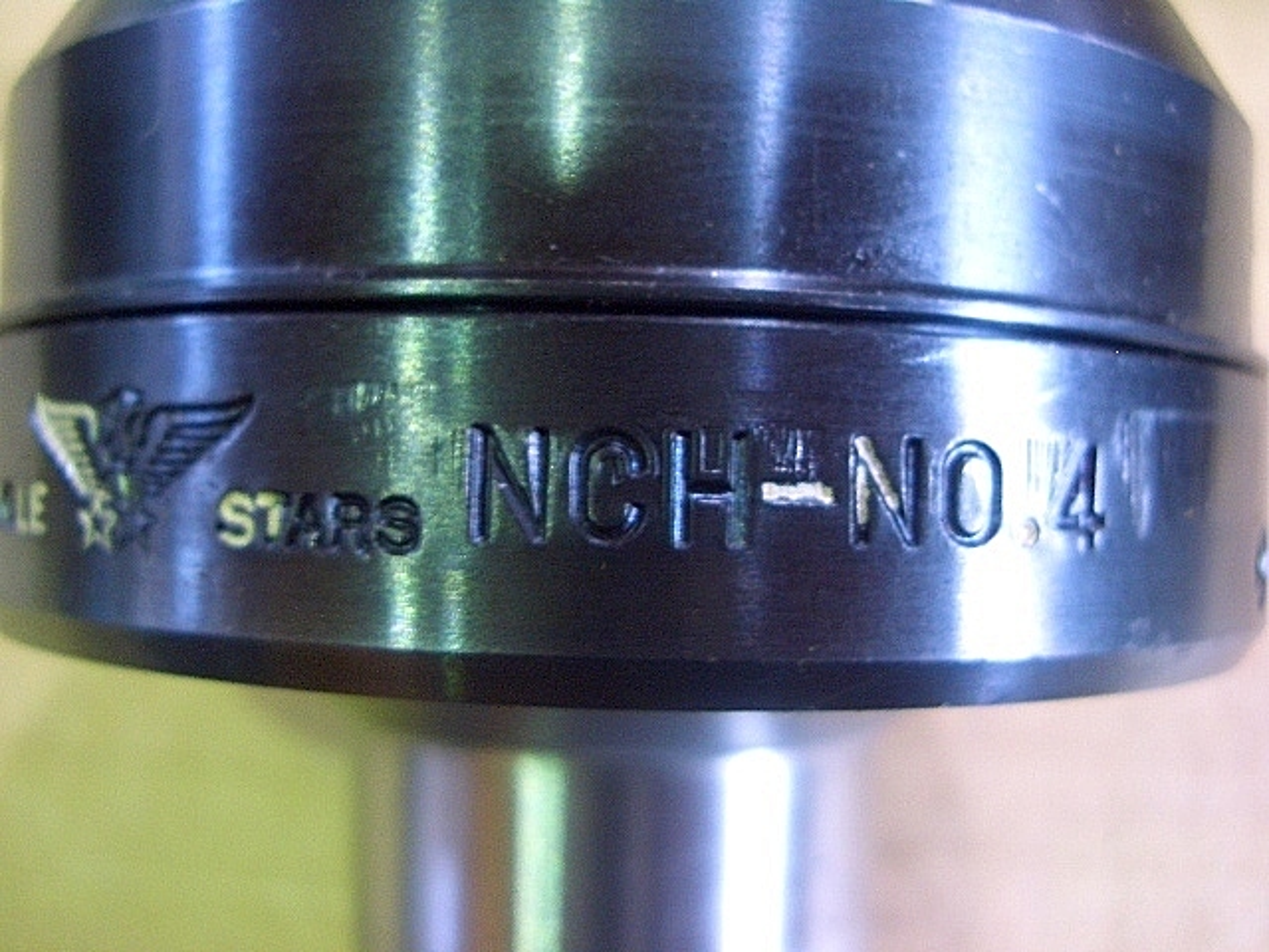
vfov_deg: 35.1
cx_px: 634
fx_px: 1503
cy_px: 476
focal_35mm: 41
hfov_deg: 45.8
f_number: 2.8
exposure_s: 1/8
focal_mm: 6.8
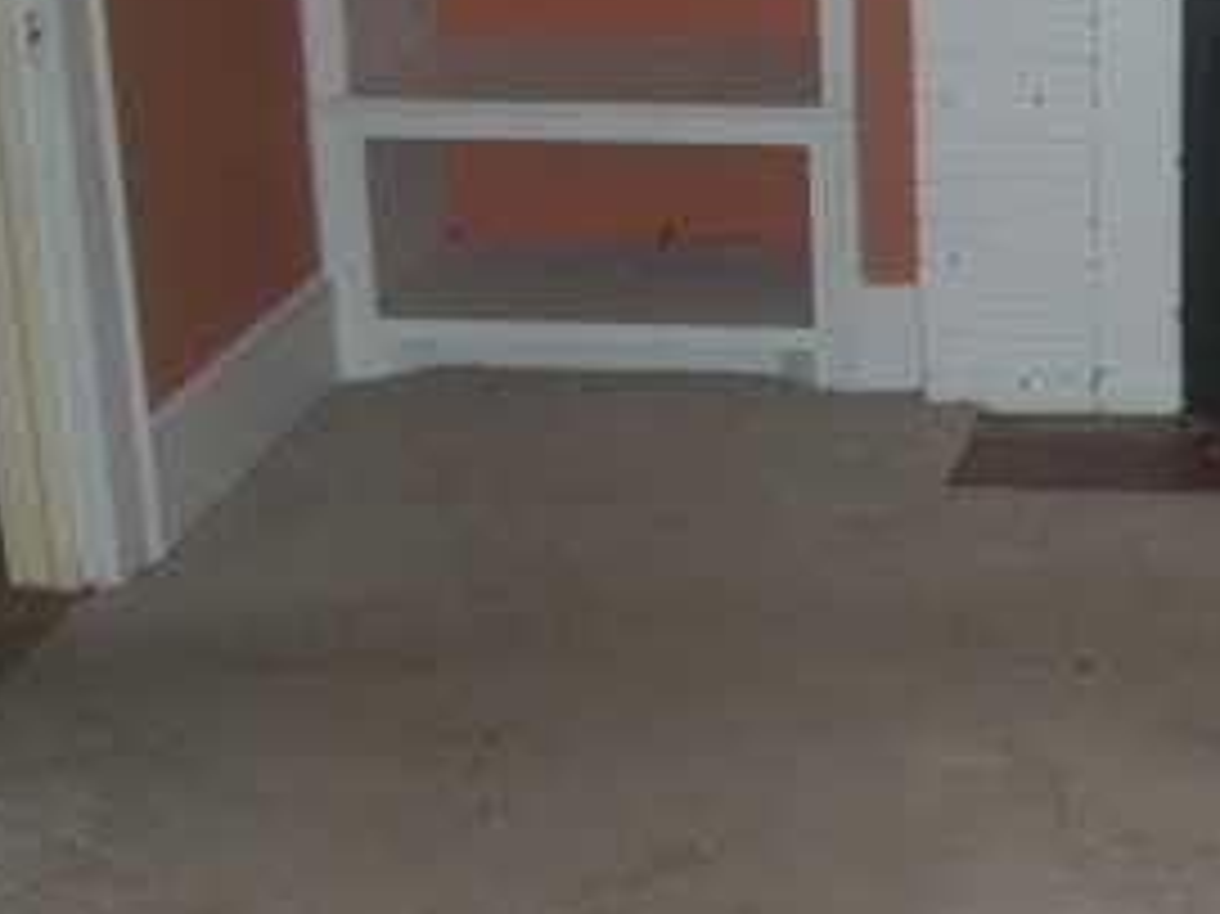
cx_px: 1337
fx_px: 2994
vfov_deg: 17.2
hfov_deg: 21.8
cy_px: 216
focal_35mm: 85
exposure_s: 1/60
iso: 200
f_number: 2.8
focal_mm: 6.3
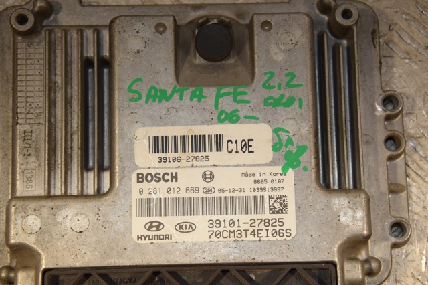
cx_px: 214
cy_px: 142
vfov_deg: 15.7
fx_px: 1034
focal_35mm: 87
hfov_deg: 23.4
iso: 800
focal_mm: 58
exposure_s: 1/200
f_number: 7.1
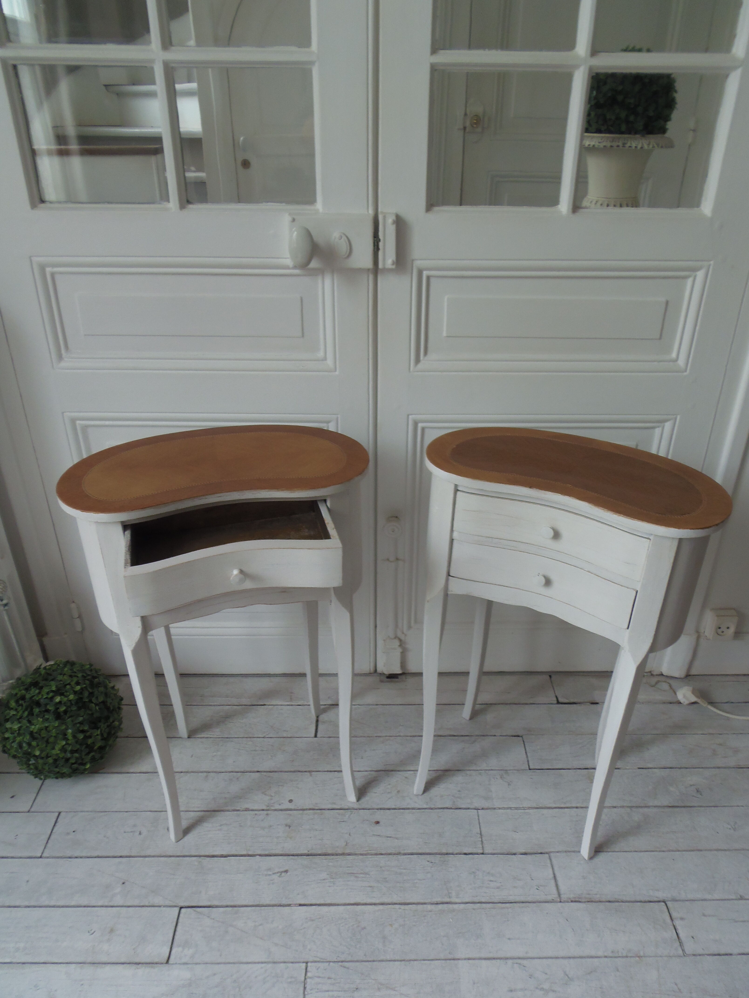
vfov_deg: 71.6
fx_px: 692
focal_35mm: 24
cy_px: 499
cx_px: 374
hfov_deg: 56.8
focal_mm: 4.3
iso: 80
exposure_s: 1/30
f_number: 2.9
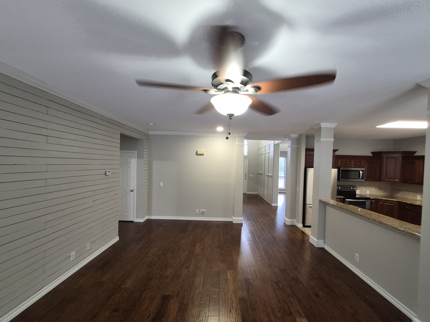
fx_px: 174
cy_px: 165
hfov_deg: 102.0
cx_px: 224
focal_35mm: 14
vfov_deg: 85.7
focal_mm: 1.74
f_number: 2.2
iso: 400
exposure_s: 1/60
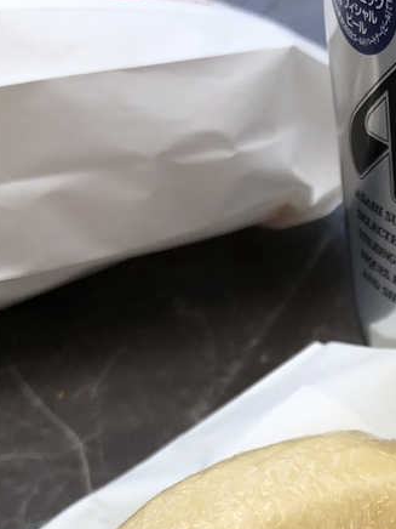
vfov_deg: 24.5
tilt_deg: -42.0
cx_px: 440
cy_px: 491
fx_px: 1174
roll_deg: +4.7
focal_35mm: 77
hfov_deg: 18.4
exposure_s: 1/314
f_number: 1.8
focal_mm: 4
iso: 20
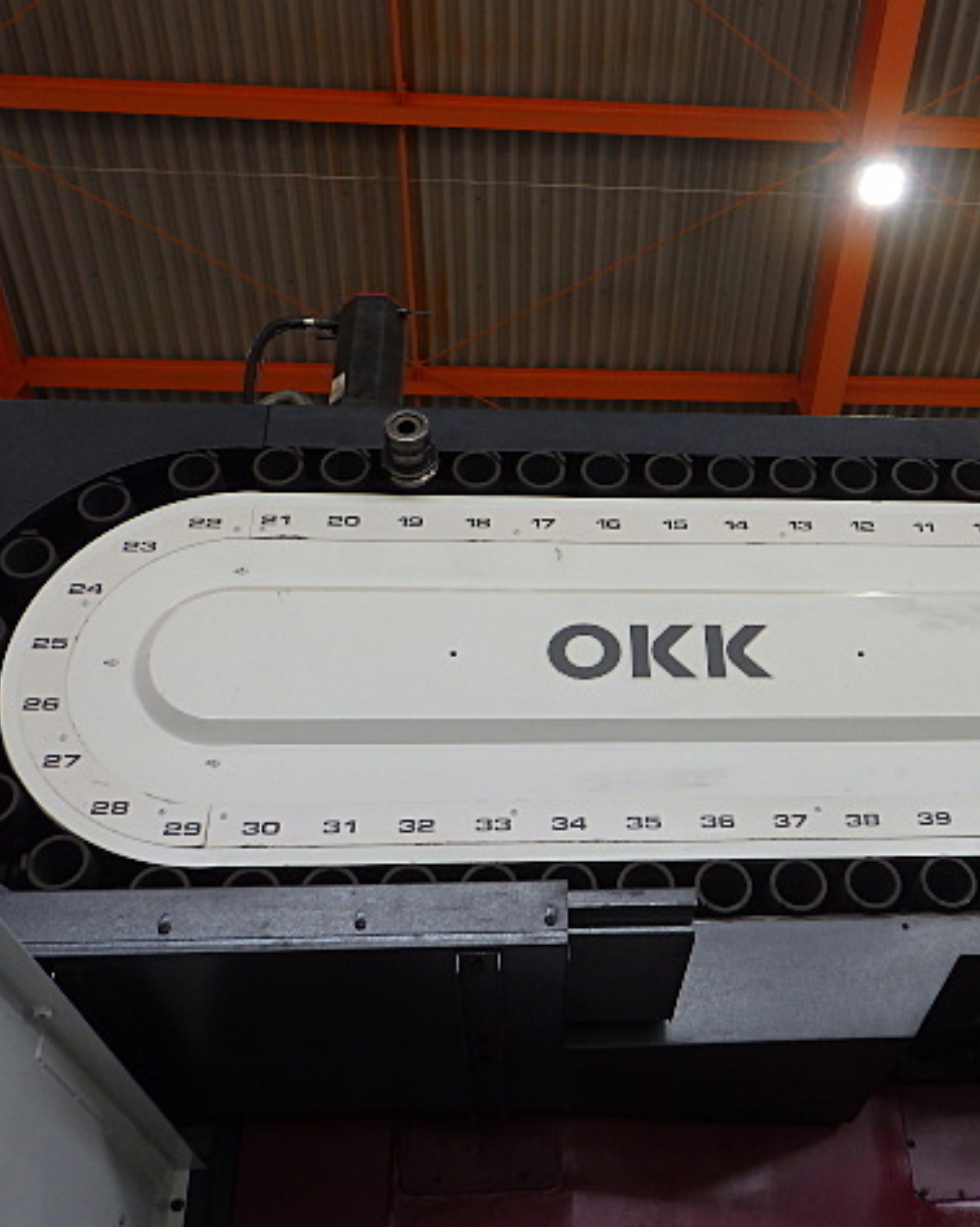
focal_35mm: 37
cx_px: 671
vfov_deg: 49.1
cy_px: 612
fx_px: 1342
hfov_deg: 39.5
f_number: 3.5
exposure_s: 1/60
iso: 125
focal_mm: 5
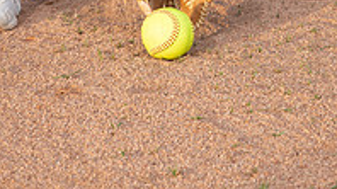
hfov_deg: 15.0
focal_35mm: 143
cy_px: -186
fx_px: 1277
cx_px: 145
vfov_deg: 8.1
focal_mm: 60
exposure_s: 1/320
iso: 200
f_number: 6.3
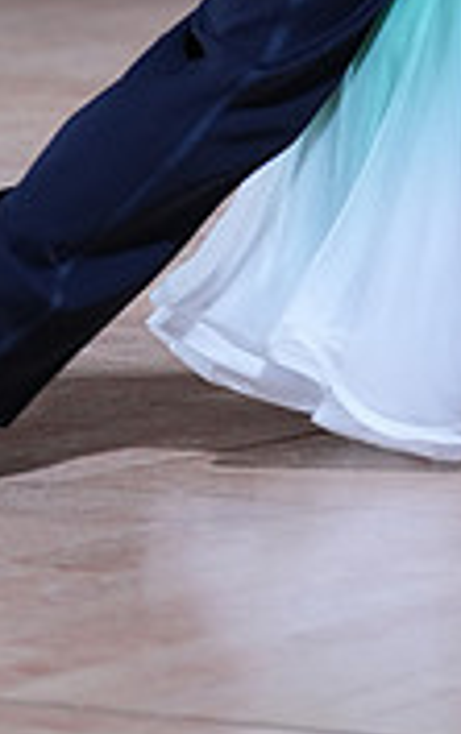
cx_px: 521
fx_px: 7360
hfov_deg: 3.6
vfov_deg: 5.6
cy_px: -448
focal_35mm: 367
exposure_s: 1/500
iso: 800
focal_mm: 110
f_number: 2.8
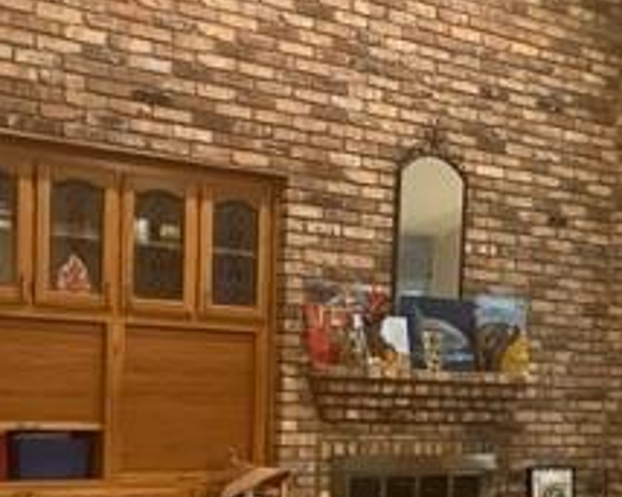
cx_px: 578
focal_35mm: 76
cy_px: 445
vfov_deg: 19.8
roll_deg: -2.1
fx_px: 1398
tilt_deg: -3.4
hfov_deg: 24.3
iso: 500
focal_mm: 5.1
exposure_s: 1/60
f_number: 1.6
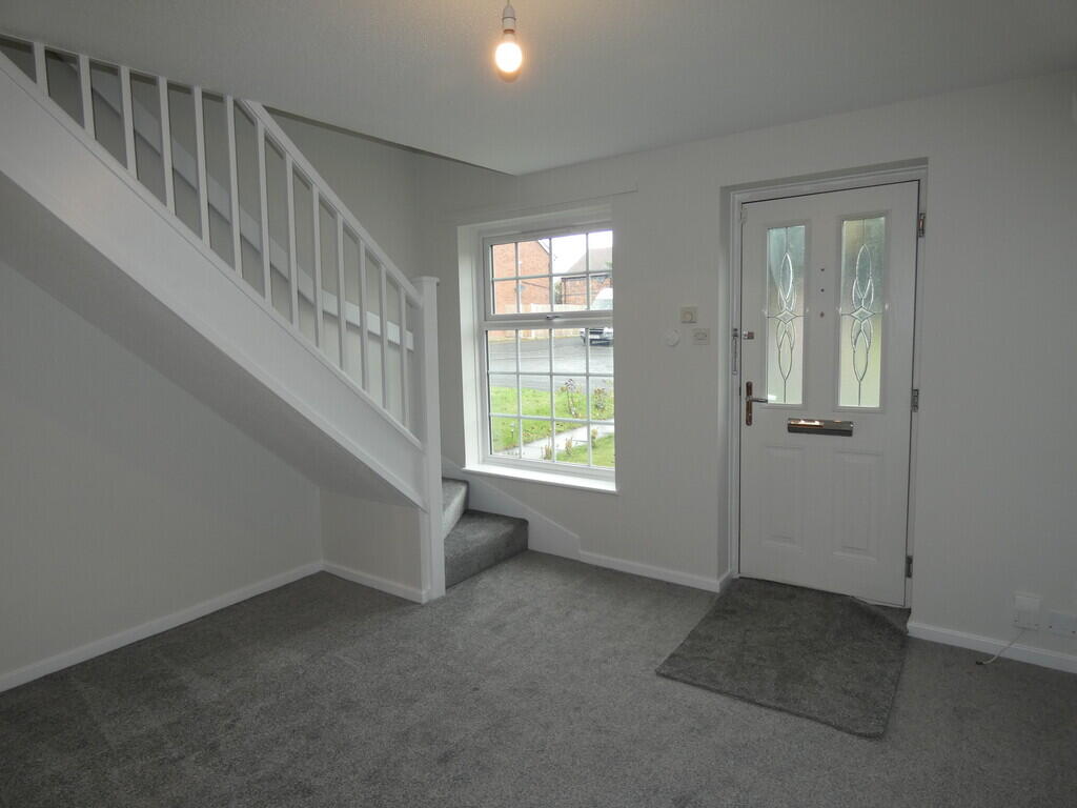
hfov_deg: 81.7
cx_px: 538
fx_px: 622
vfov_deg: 66.0
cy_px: 404
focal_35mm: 20
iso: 80
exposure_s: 1/60
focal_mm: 3.6
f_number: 2.8
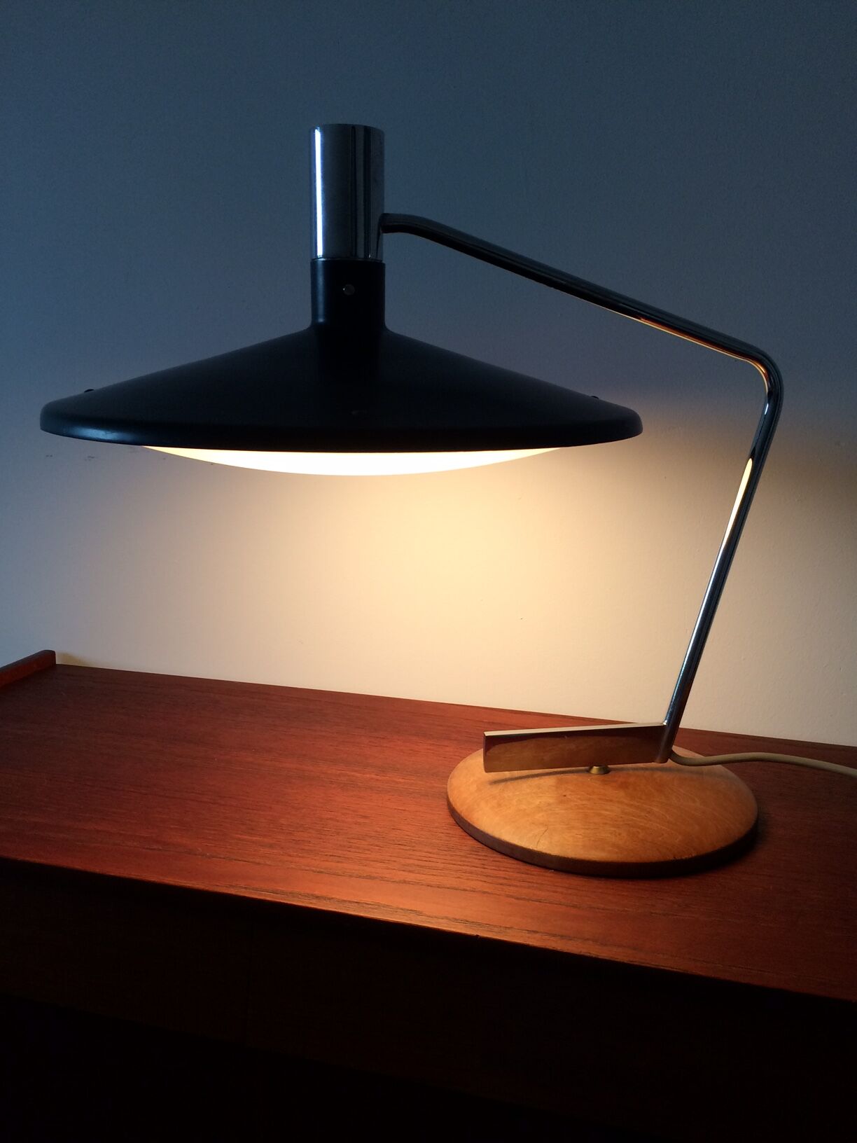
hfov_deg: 48.2
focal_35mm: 29
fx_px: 957
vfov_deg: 61.7
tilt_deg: -13.0
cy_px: 572
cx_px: 428
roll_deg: +0.9
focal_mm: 4.15
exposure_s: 1/33
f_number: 2.2
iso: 40
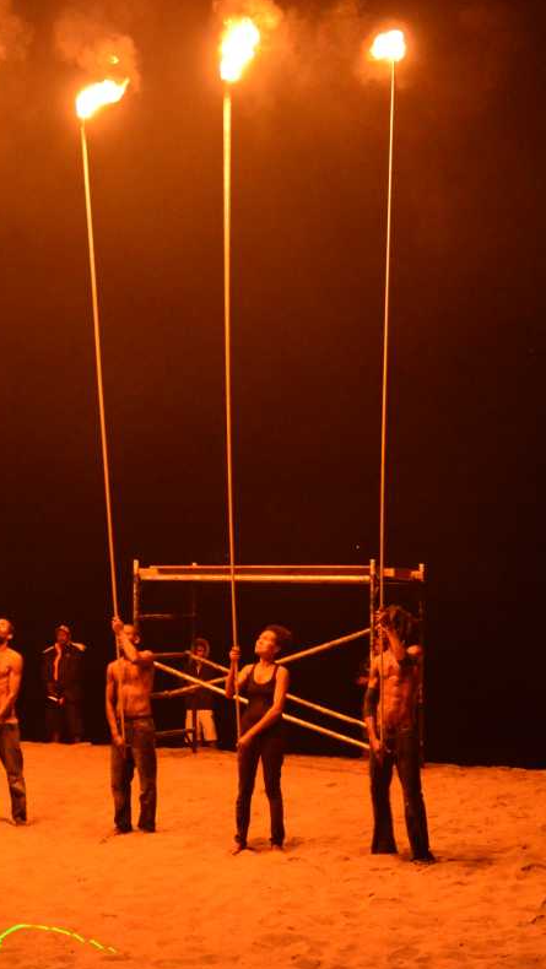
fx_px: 1800
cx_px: 75
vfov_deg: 30.1
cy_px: 484
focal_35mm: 70
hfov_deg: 17.1
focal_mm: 44
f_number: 2.8
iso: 6400
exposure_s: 1/20
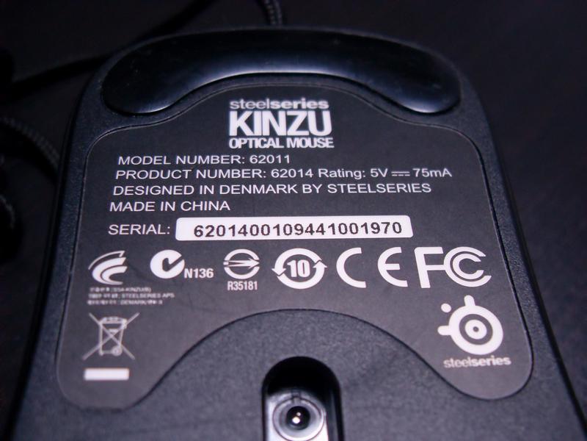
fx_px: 627
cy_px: 220
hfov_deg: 50.1
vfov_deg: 38.7
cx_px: 294
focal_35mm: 37
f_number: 2.8
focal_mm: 6.3
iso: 200
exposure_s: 1/15
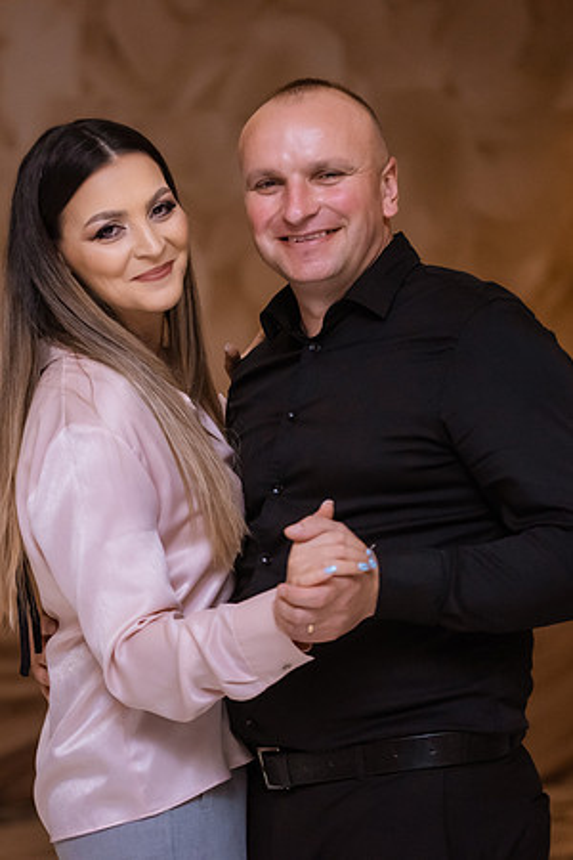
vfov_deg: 15.2
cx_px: 222
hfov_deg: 10.2
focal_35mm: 135
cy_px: 430
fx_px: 3220
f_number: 3.2
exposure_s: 1/200
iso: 2000
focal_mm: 90
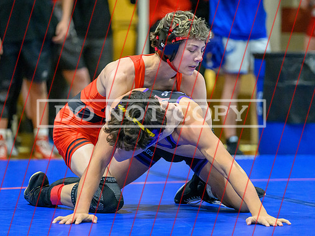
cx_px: 150
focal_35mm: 233
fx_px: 2122
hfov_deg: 8.5
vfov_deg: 6.4
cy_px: 91
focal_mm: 175
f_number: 2.8
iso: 10000
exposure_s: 1/640
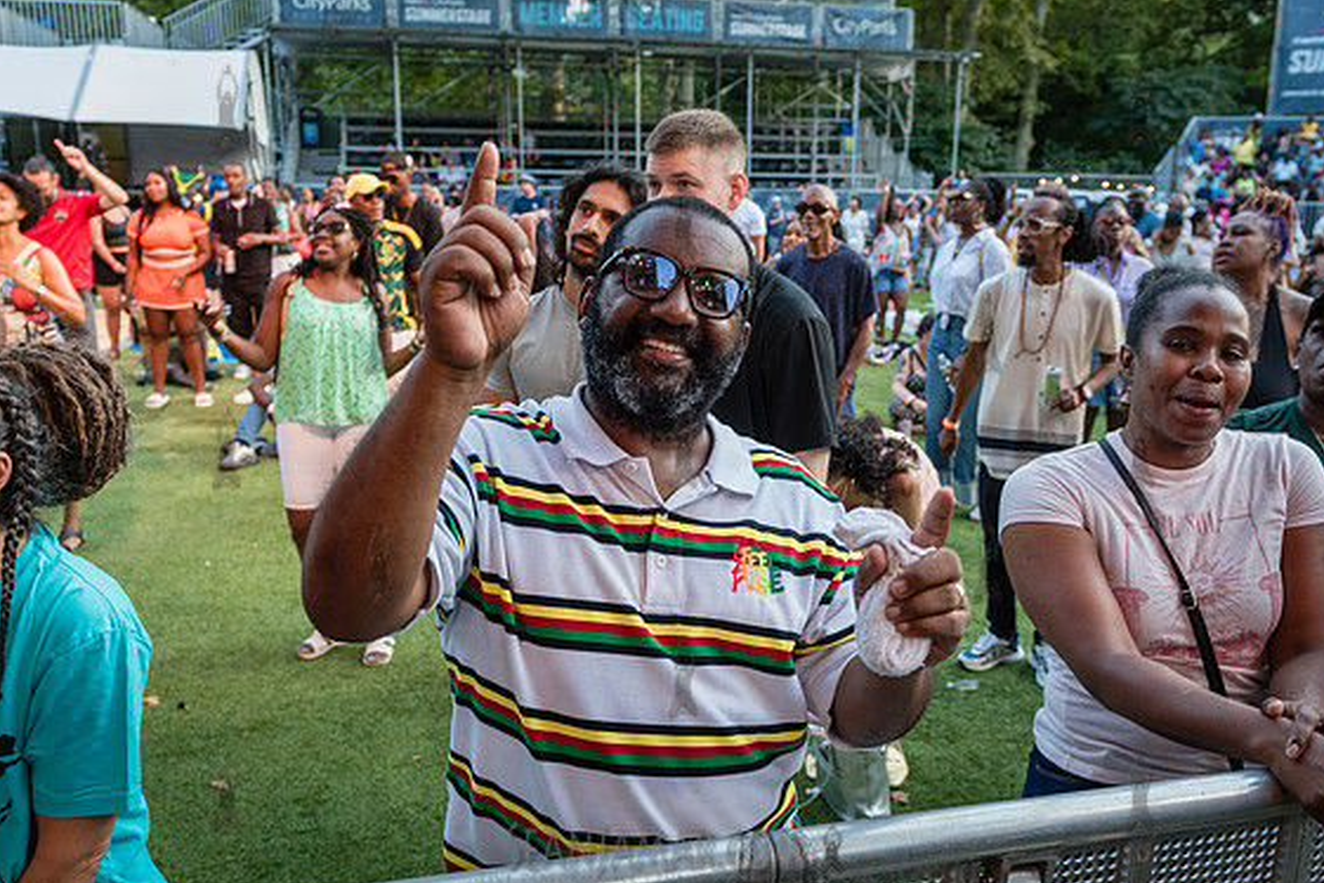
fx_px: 1214
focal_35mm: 33
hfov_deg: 57.2
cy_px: 486
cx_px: 712
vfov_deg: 39.9
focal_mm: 26
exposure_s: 1/250
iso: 1000
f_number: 3.5
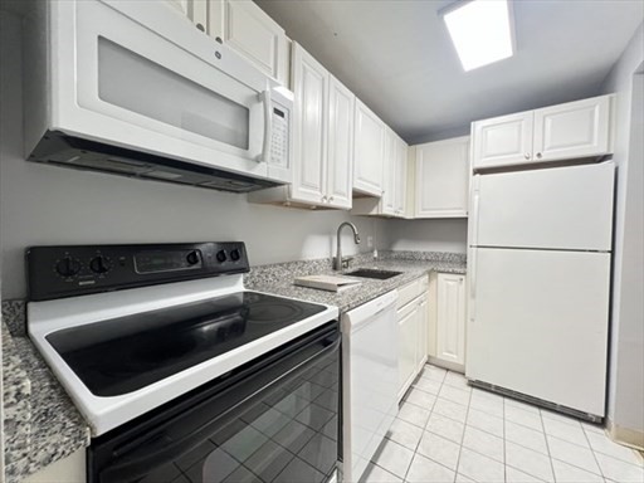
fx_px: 242
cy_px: 242
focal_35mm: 13
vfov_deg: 89.9
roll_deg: -0.6
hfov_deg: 106.2
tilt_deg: -1.9
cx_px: 322
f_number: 1.8
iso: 250
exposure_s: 1/60
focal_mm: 1.57
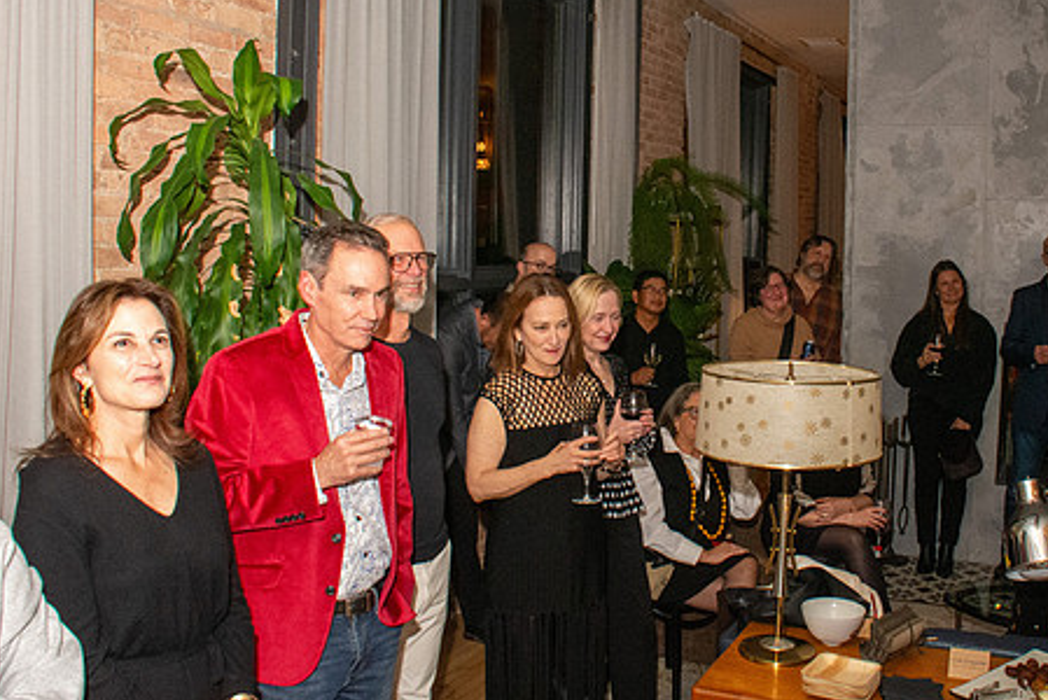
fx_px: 1078
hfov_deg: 51.4
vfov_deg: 36.0
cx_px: 644
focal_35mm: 37
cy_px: 312
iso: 5000
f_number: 10
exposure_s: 1/160
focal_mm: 18
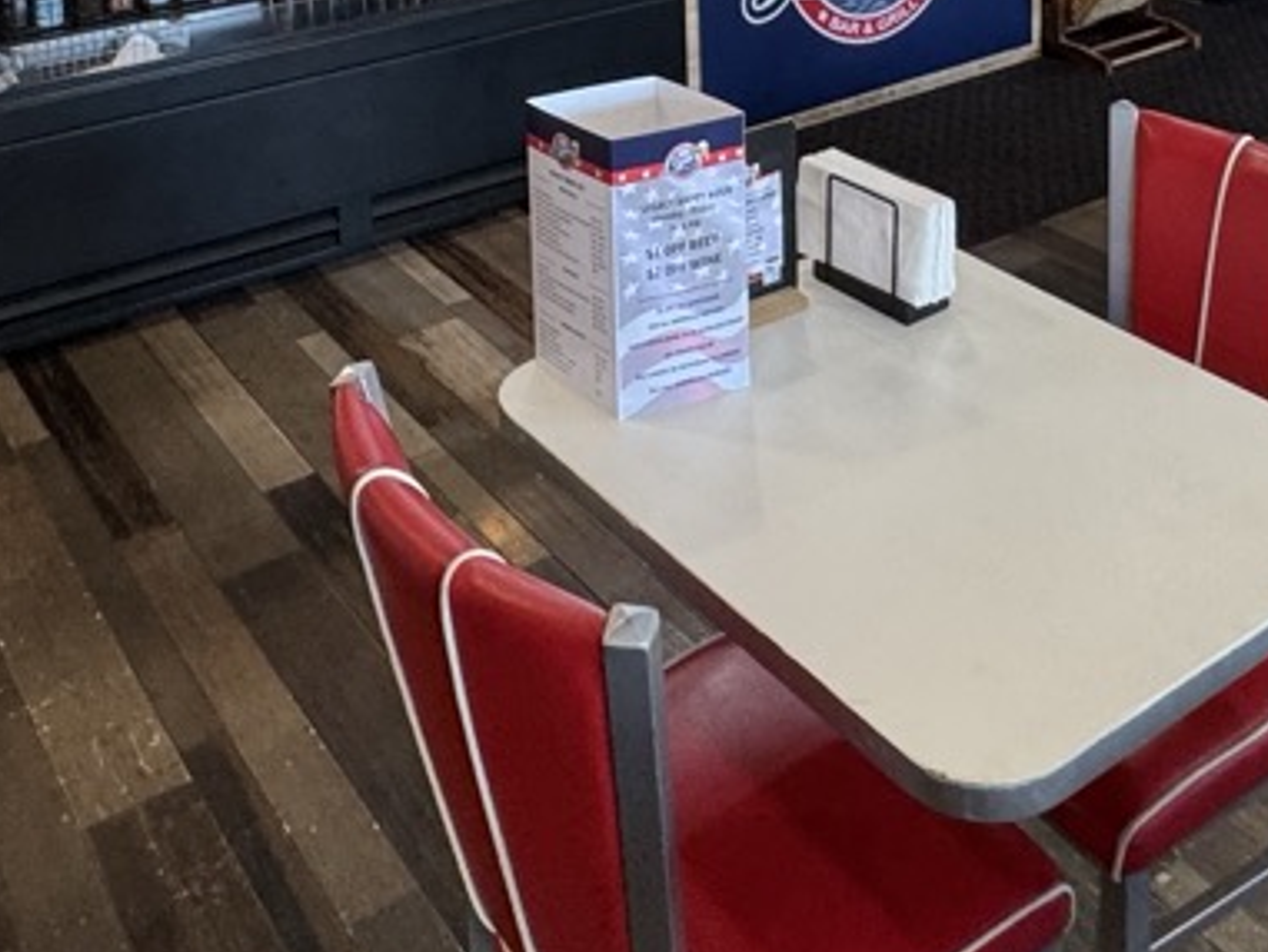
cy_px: -290
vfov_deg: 26.2
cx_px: 722
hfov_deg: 40.3
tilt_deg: -7.8
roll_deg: +0.5
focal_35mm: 47
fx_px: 1722
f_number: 2.2
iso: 200
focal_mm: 2.22
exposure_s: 1/60
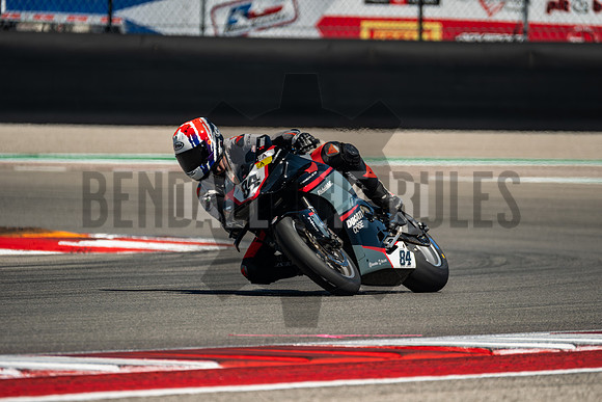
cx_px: 301
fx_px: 10035
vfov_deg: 2.3
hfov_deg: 3.4
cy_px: 201
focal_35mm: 600
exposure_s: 1/1250
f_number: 5.6
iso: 400
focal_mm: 400
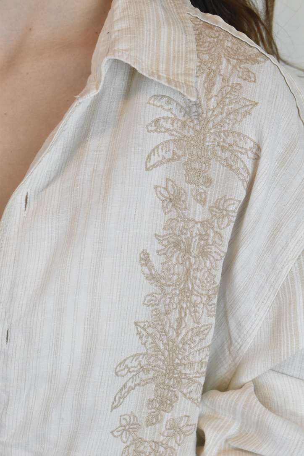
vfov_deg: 24.6
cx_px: 152
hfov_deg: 16.6
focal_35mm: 82
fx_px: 1045
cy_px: 228
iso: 1600
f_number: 18
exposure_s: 1/50
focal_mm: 55
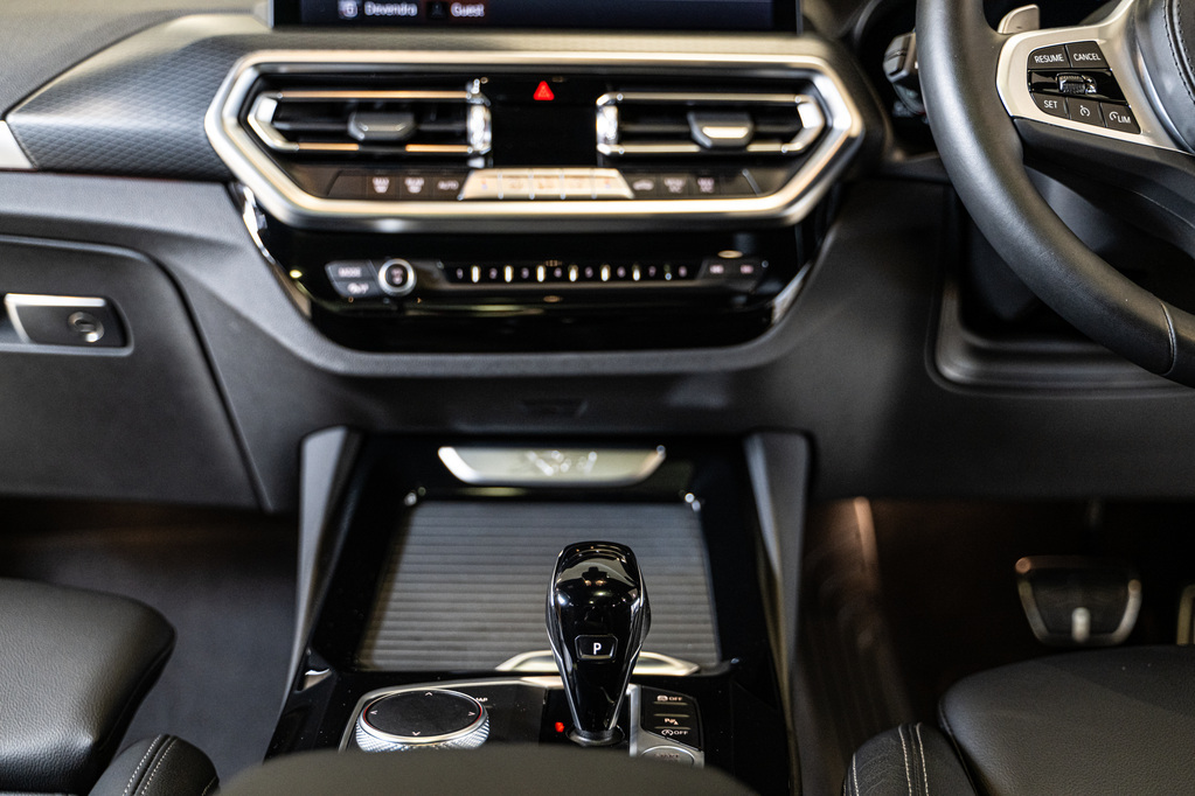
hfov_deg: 50.7
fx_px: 1261
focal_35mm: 38
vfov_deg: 35.1
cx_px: 598
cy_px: 398
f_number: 2.8
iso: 1600
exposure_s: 1/200
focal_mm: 38
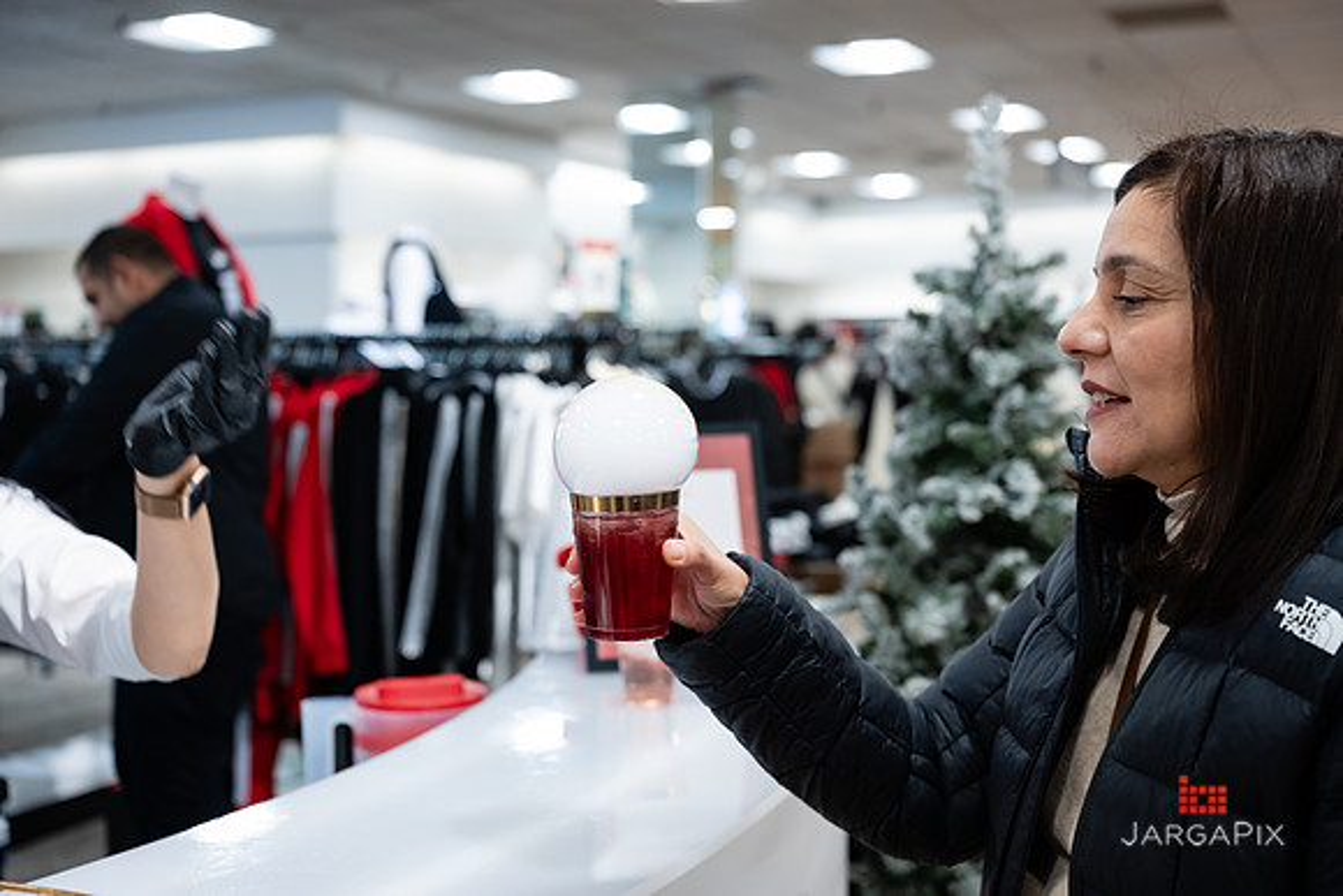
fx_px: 1588
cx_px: 672
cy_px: 448
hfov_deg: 45.9
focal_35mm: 43
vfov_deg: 31.5
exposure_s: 1/125
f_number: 3.2
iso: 1000
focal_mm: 42
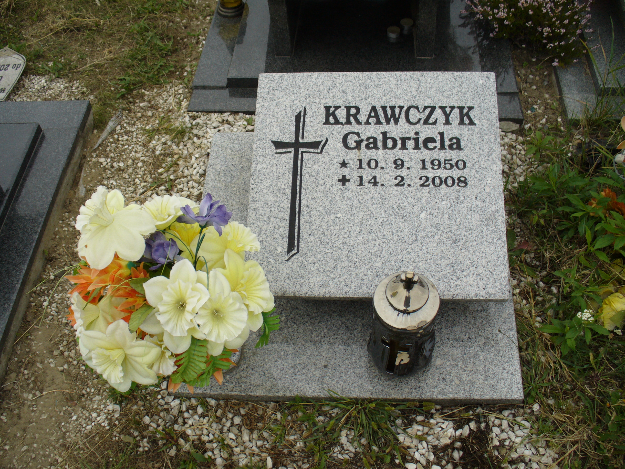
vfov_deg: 38.7
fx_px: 668
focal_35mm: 37
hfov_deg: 50.1
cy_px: 234
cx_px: 312
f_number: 2.8
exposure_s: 1/500
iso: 80
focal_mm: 6.1
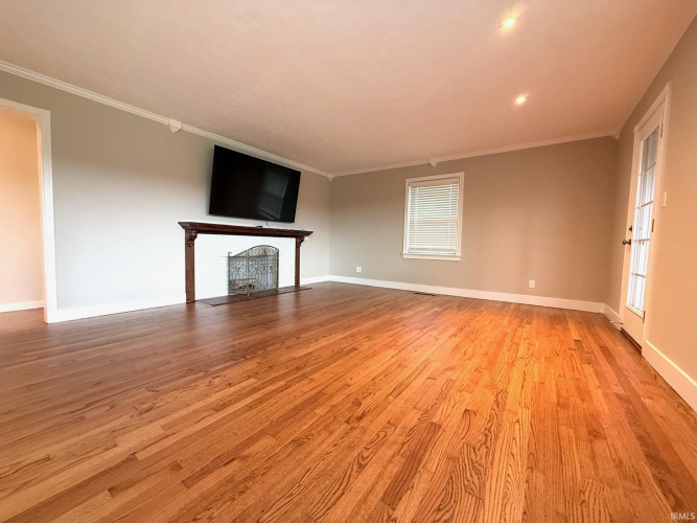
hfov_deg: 102.1
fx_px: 282
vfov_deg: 85.7
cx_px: 348
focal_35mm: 14
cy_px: 262
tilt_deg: -3.1
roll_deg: -1.0
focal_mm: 2.22
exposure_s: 1/60
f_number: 2.2
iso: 400
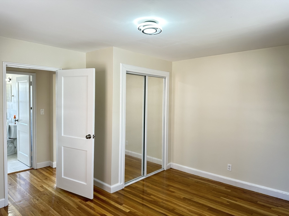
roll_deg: -1.2
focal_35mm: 24
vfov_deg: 56.8
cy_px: 108
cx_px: 144
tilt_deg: -1.1
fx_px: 200
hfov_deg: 71.6
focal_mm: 6.86
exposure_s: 1/60
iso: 125
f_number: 1.78
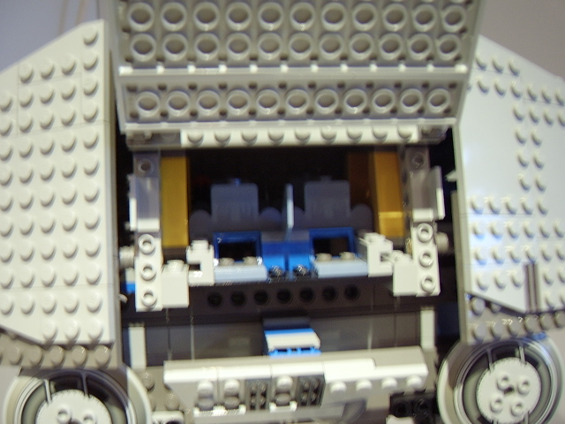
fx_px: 506
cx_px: 282
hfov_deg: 58.4
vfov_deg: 45.4
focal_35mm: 31
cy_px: 212
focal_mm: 8.13
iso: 100
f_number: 2.7
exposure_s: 1/4
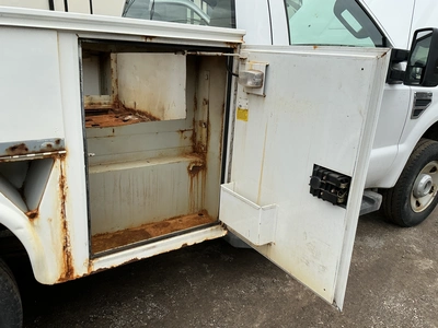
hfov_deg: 63.4
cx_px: 219
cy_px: 164
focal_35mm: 28
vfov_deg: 49.7
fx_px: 354
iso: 25
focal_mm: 3
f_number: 1.8
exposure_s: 1/739
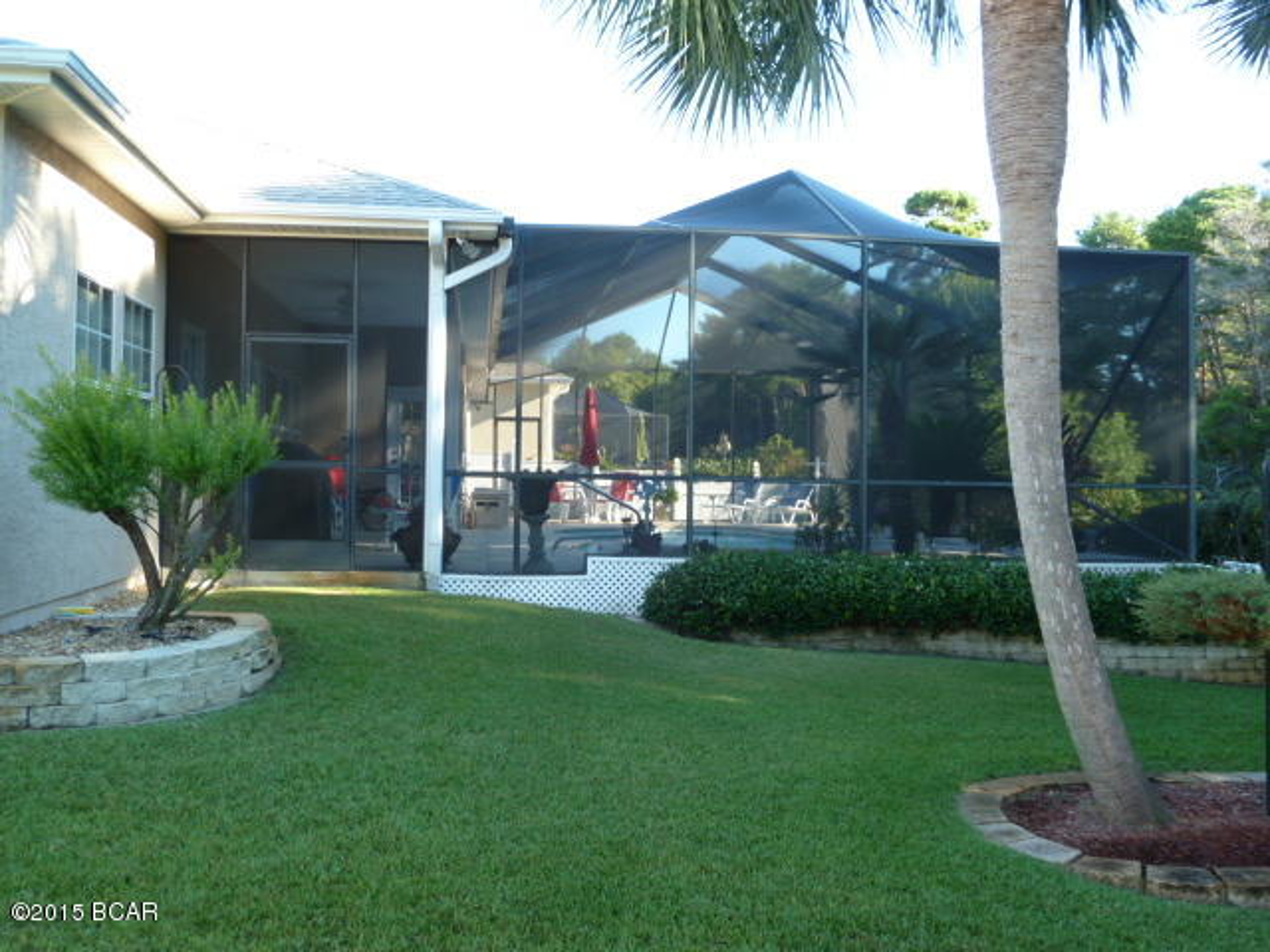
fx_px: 1174
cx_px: 635
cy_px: 476
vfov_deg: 44.2
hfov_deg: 56.8
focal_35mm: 32
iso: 80
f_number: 3.5
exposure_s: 1/50
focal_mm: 5.3
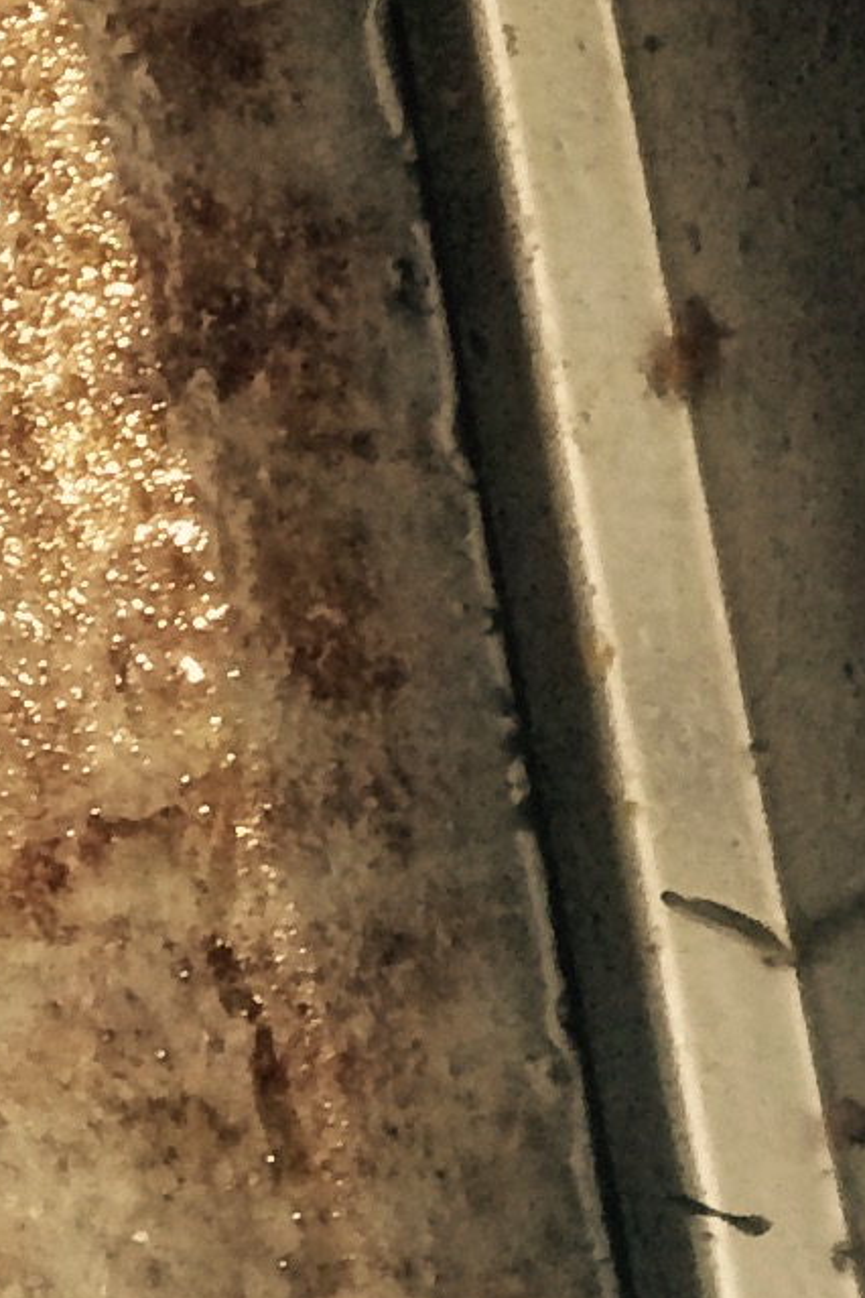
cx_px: -1535
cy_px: 154
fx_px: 5550
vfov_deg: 13.2
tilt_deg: -75.9
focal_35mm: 154
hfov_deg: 7.9
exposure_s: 1/30
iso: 125
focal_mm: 4.15
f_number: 2.2
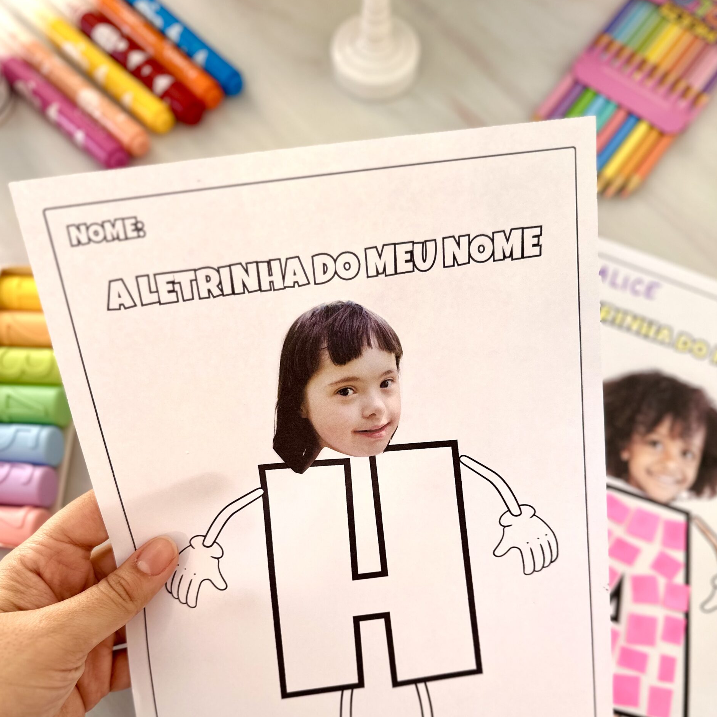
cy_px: 485
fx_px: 680
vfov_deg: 54.4
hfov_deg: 55.6
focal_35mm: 29
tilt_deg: -77.8
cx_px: 354
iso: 64
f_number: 1.78
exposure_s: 1/120
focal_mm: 6.86
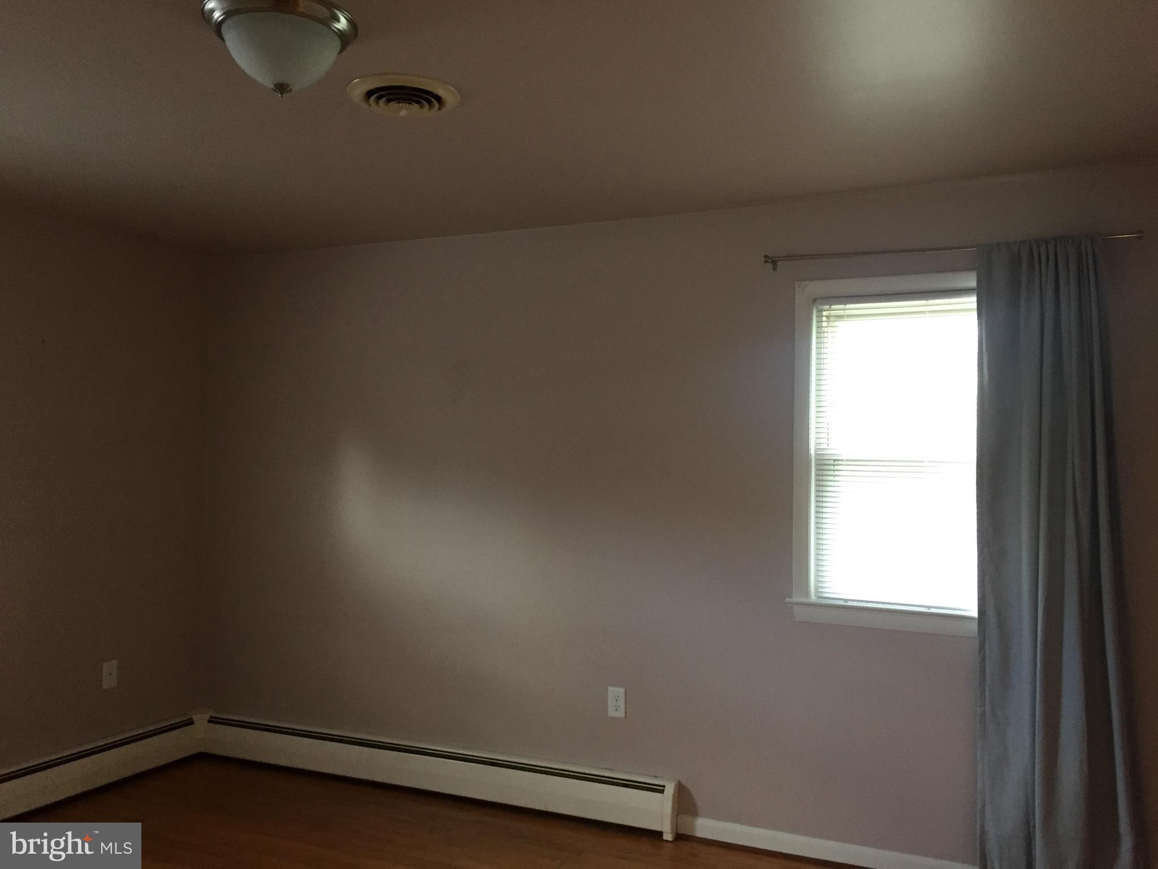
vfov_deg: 48.2
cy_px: 434
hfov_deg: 61.7
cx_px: 579
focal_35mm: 29
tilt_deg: +1.9
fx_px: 970
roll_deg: -1.2
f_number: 2.2
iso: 160
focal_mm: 4.15
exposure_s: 1/30
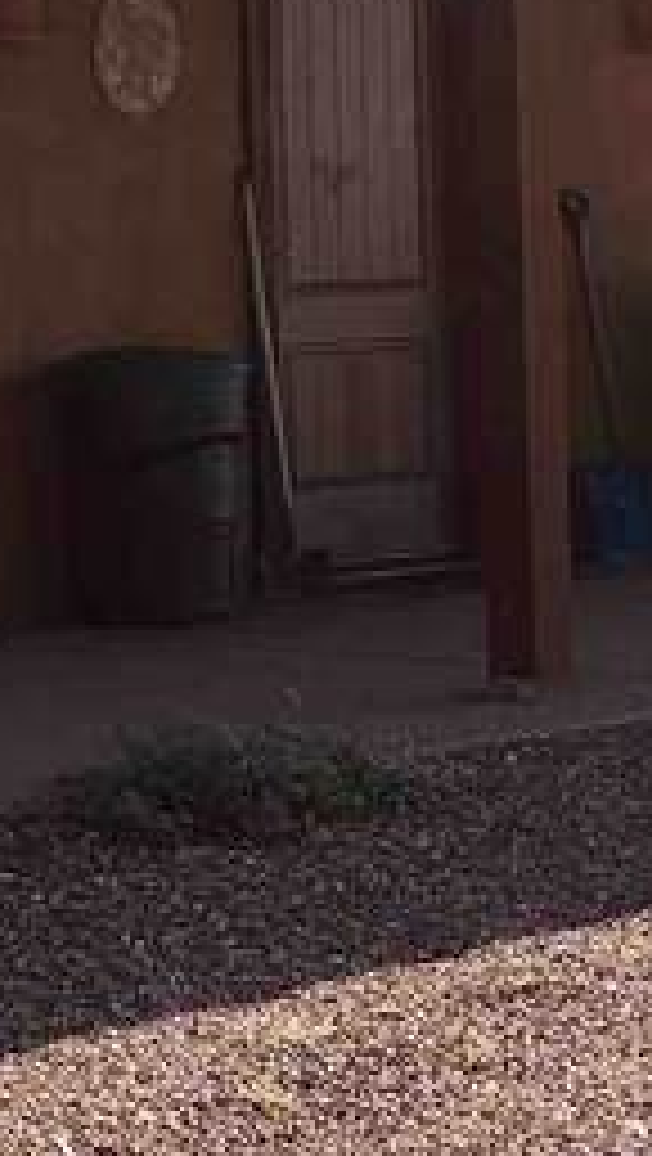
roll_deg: +1.5
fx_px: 3986
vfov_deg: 16.3
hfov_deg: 9.3
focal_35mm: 130
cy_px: 184
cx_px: 121
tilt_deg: +1.9
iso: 80
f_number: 1.78
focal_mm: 6.86
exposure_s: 1/6211
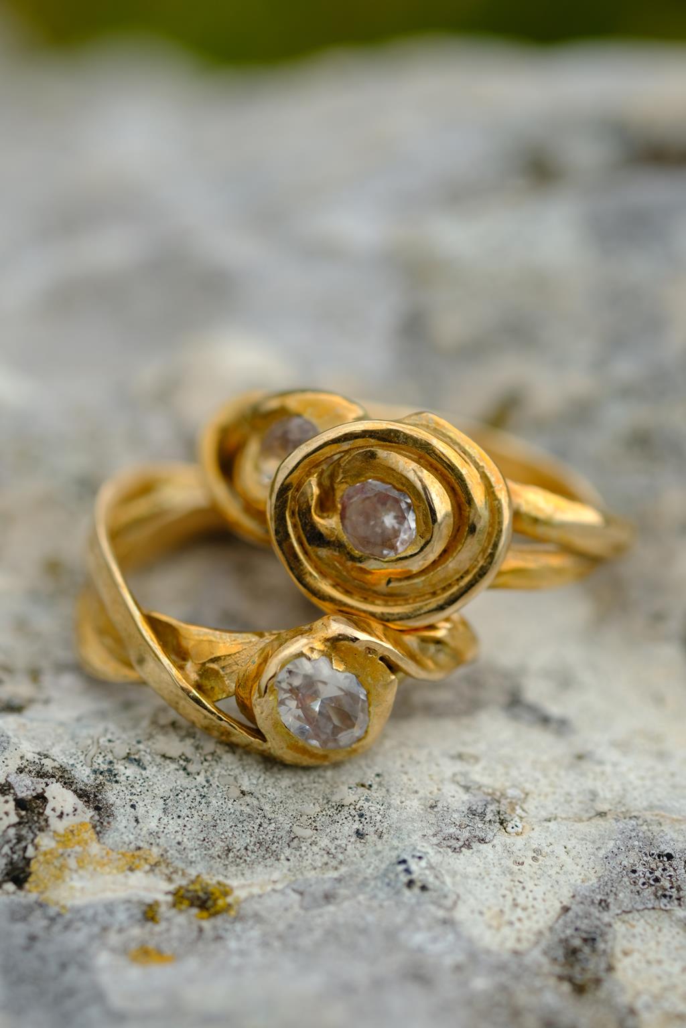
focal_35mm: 90
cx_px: 343
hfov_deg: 15.2
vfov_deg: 22.6
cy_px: 514
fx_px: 2572
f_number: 4
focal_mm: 60
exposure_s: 1/240
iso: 160
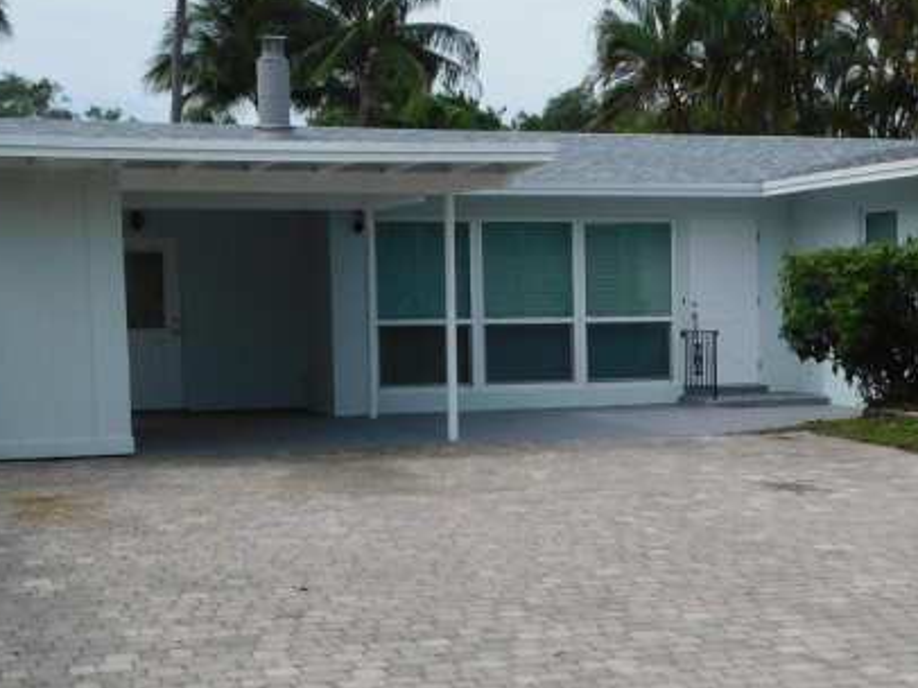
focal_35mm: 71
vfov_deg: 20.6
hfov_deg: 27.1
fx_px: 1882
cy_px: 482
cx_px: 687
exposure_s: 1/1250
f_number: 3.5
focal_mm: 6.3
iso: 125
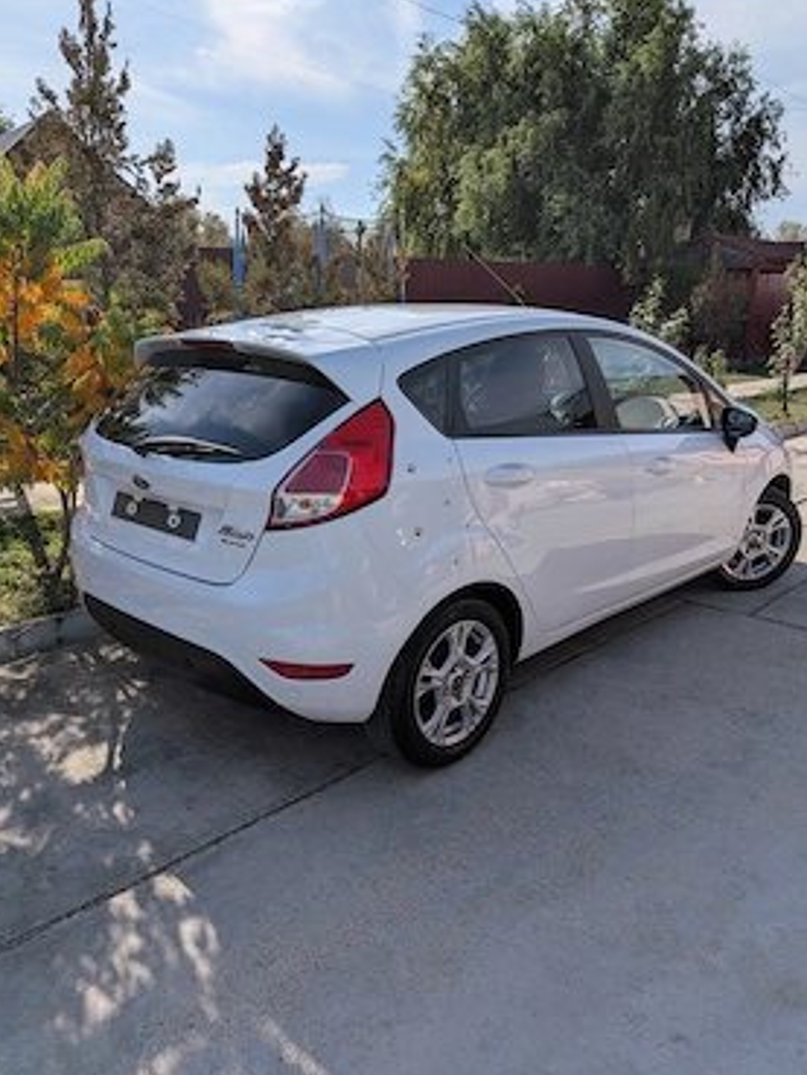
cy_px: 551
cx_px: 414
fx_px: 808
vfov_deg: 67.3
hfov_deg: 53.1
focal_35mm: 26
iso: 29
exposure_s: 1/2924
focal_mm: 4.53
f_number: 1.7
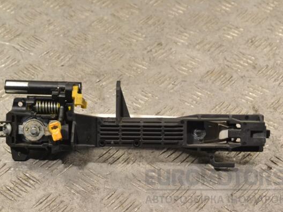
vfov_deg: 18.0
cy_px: 106
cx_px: 135
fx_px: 670
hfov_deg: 23.8
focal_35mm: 82
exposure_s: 1/320
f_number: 9
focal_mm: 50
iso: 3200
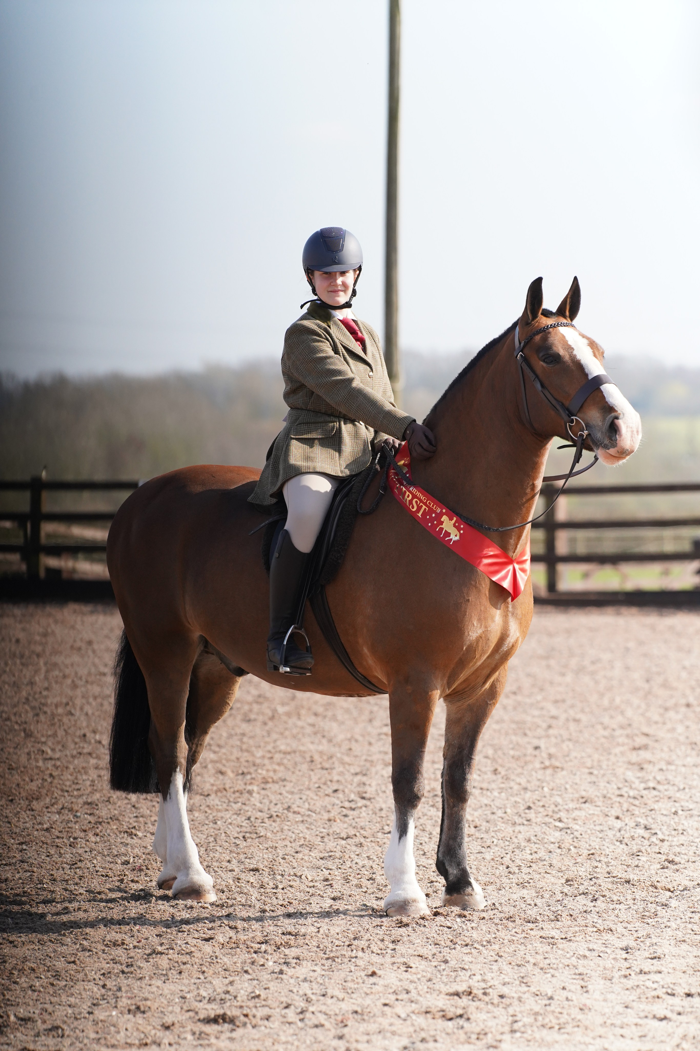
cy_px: 526
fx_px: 5833
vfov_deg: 10.3
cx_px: 350
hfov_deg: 6.9
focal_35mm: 200
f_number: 4
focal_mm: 200
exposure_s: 1/4000
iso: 1000
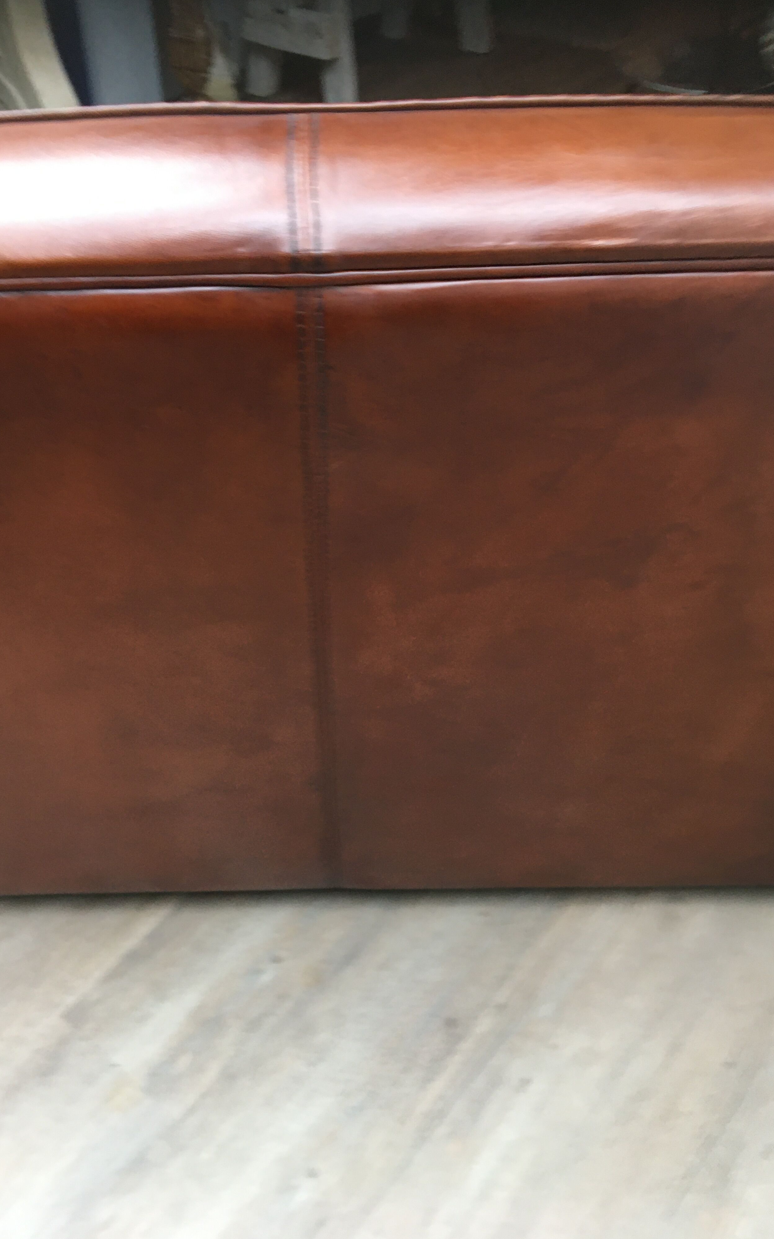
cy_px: 620
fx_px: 1046
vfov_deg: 61.2
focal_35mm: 31
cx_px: 330
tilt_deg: -42.4
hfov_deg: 40.5
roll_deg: -0.2
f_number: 2.2
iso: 125
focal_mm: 4.15
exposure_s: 1/33
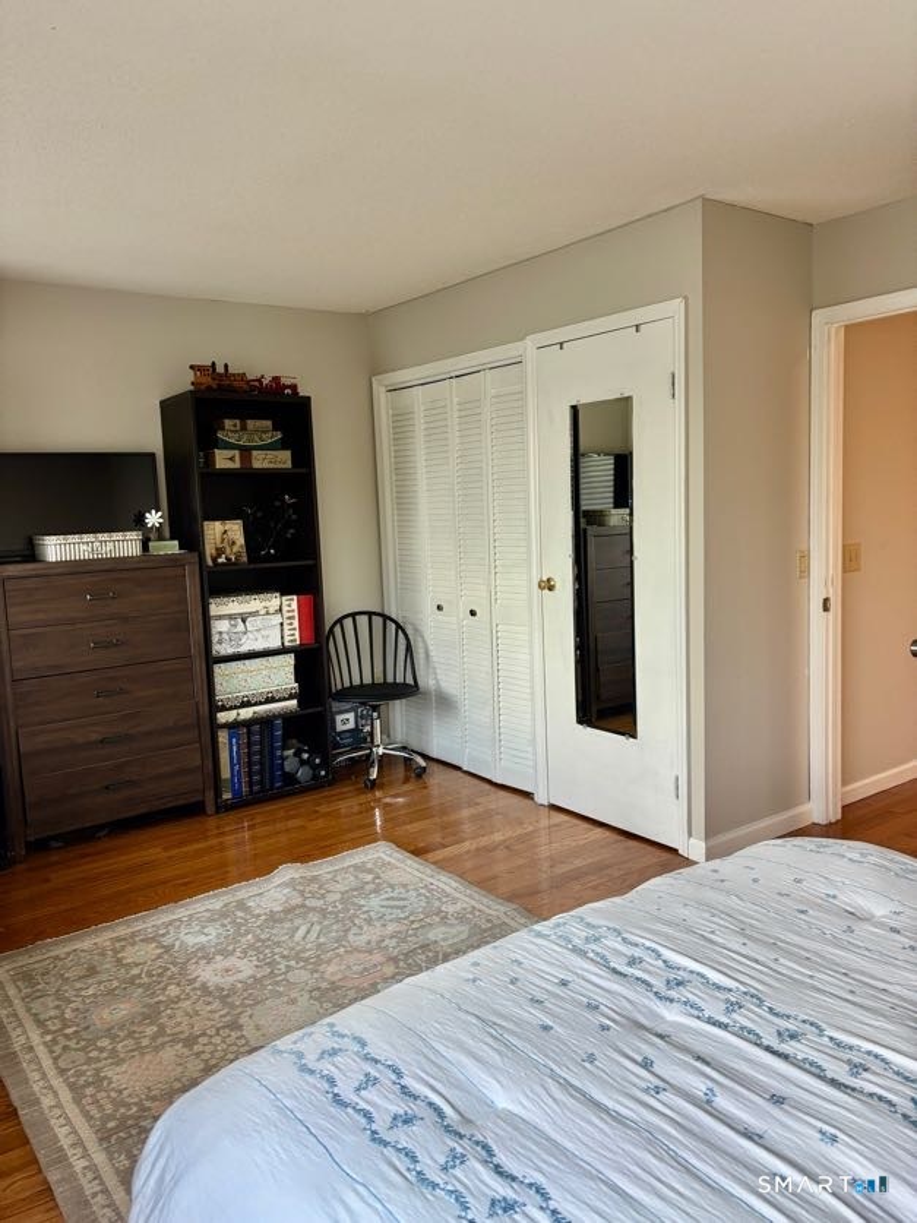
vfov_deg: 67.3
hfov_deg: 53.1
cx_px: 458
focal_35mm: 26
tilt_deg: -5.9
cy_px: 612
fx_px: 918
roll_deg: +1.9
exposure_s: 1/60
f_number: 1.6
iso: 100
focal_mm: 5.96
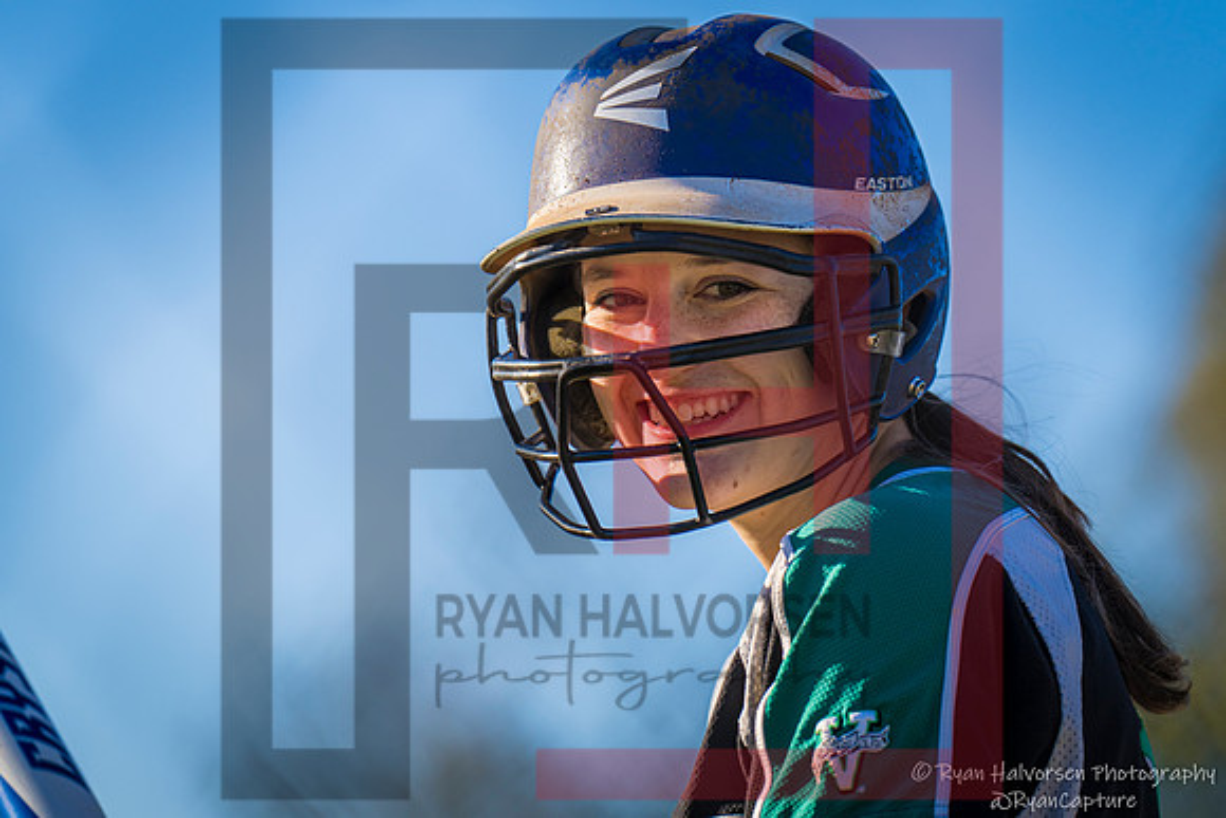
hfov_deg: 7.3
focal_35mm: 283
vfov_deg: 4.9
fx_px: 9651
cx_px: 789
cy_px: 298
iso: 160
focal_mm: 200
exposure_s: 1/2500
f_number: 2.8
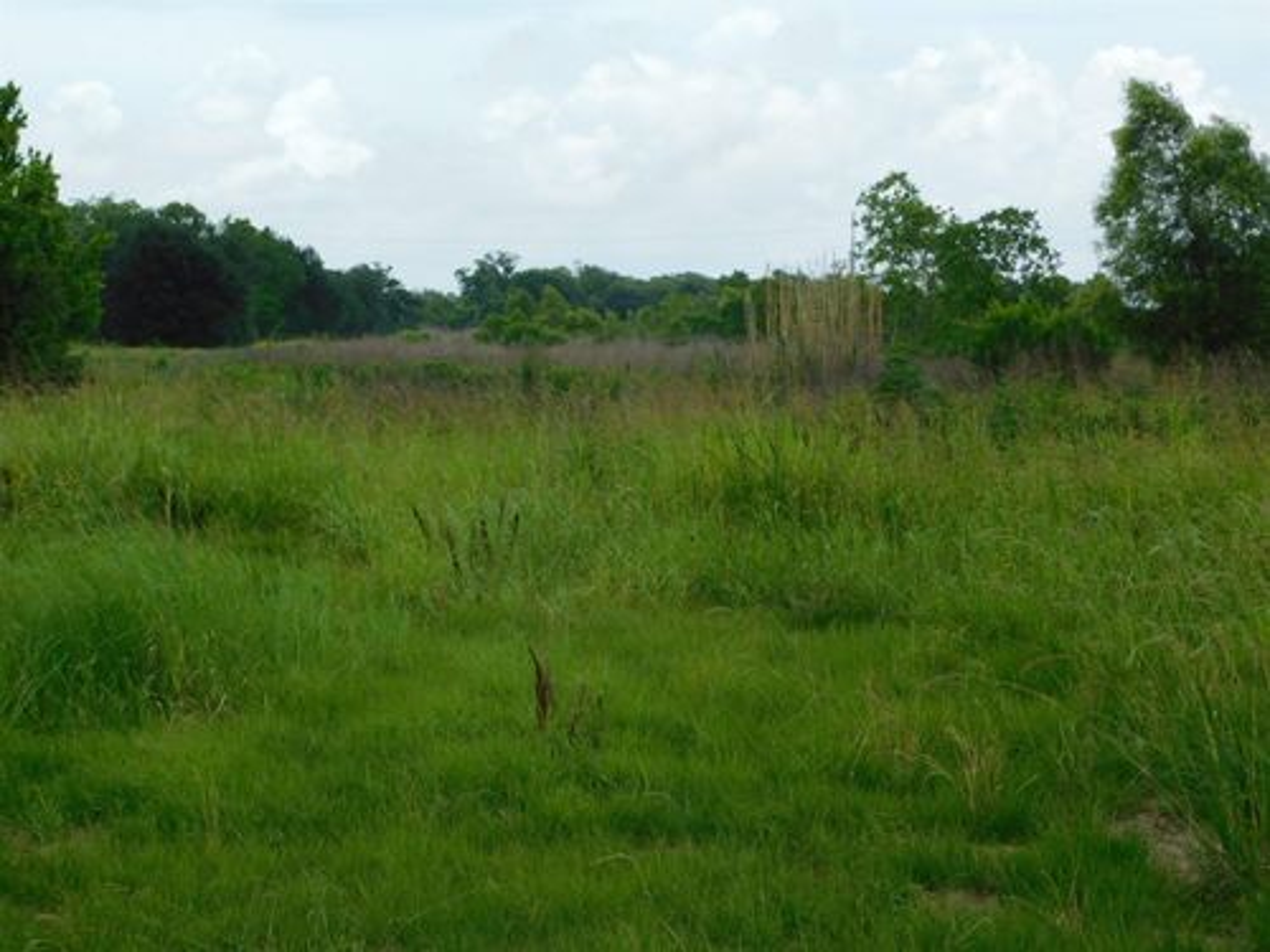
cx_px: 635
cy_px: 476
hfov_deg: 24.4
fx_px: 2935
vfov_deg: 18.4
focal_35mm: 80
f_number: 4.4
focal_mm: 14.2
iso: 125
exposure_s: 1/640
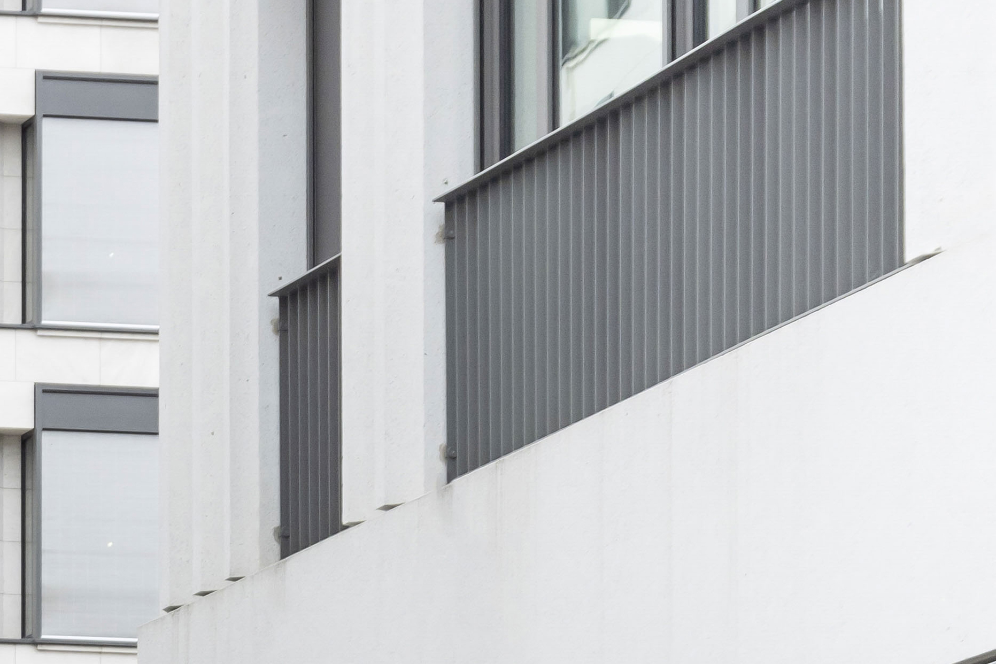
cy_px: 1188
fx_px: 7193
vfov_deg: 5.2
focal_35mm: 260
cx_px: -847
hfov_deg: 7.7
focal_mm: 51
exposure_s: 1/8
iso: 200
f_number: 6.3
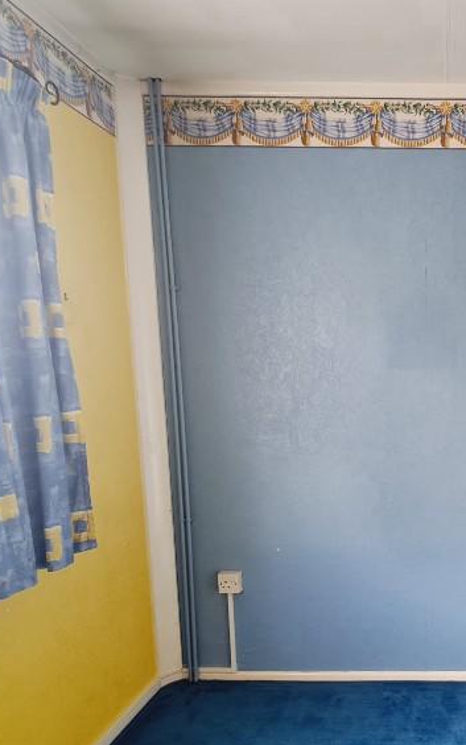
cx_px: 446
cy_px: 432
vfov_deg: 72.0
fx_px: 507
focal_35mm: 25
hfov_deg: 43.6
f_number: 2.2
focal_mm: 2.2
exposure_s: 1/50
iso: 64
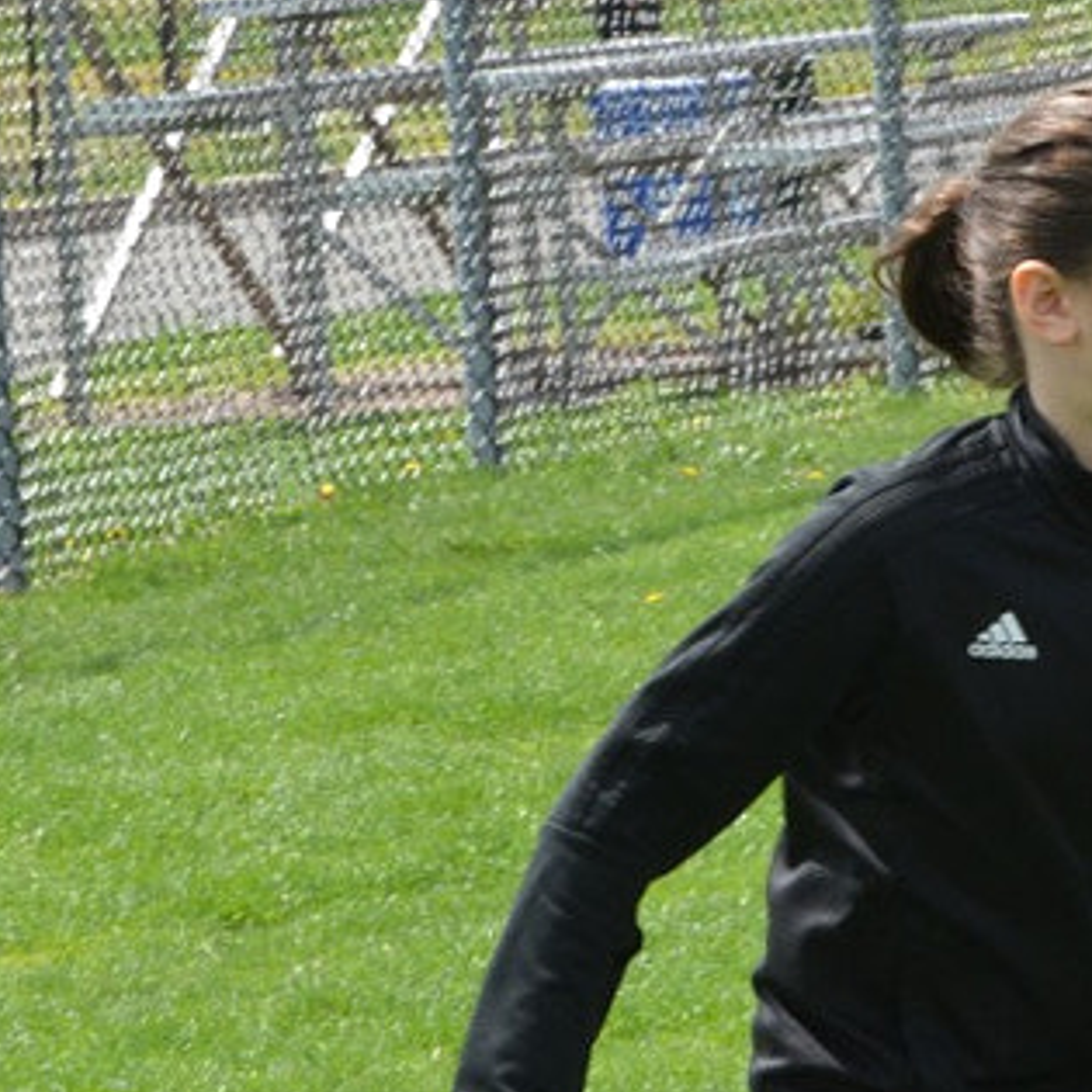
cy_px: 660
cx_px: 1355
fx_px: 16168
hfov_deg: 3.9
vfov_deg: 3.9
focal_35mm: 453
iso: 800
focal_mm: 105
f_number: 22
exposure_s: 1/125
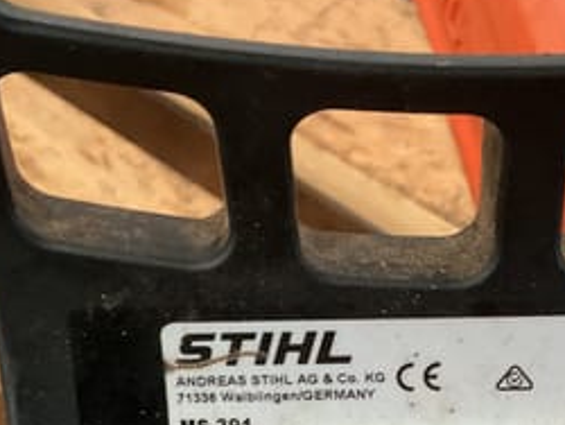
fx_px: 948
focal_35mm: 58
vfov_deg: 24.8
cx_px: 396
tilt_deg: -56.1
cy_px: 354
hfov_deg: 32.8
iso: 400
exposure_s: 1/25
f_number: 1.8
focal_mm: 3
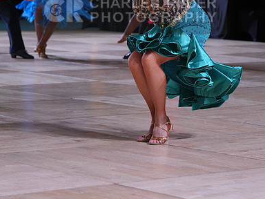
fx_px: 1301
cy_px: 12
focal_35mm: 170
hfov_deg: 11.6
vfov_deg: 8.7
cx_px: 132
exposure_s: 1/400
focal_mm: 117
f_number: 6.3
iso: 2000
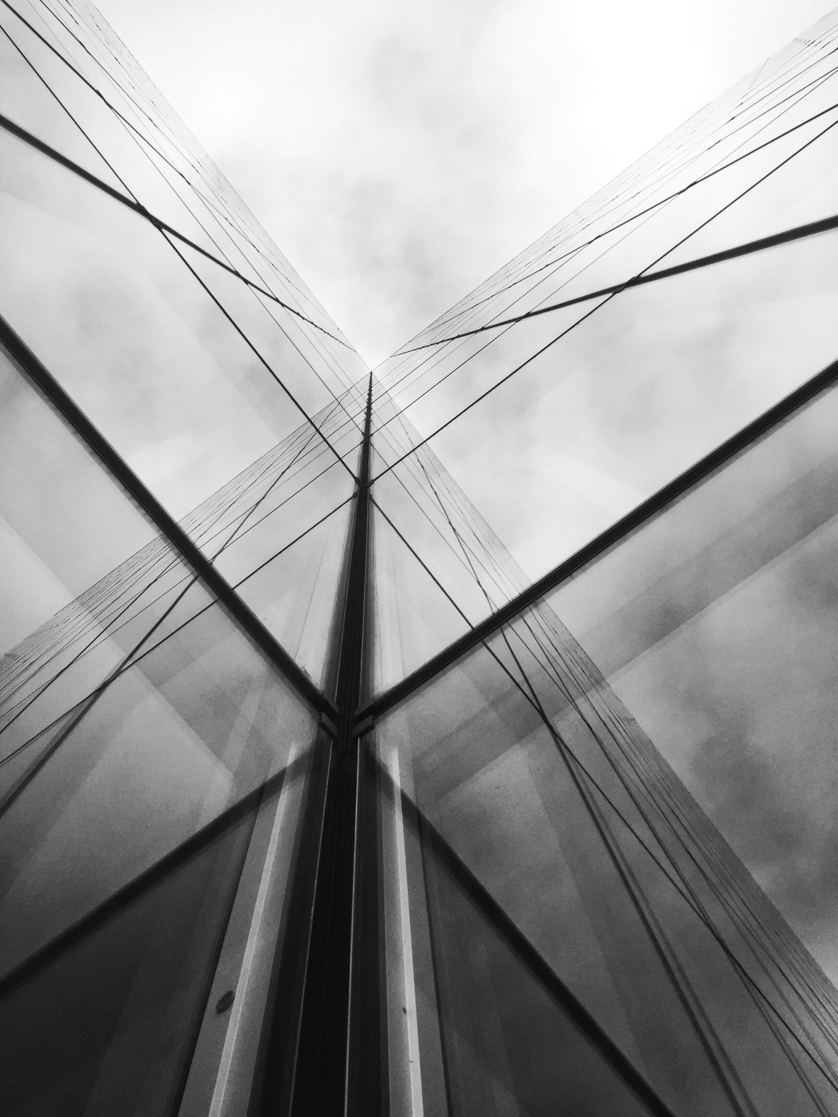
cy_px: 558
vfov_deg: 61.7
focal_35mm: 29
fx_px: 936
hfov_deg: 48.2
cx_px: 419
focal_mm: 4.15
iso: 32
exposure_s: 1/126
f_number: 2.2
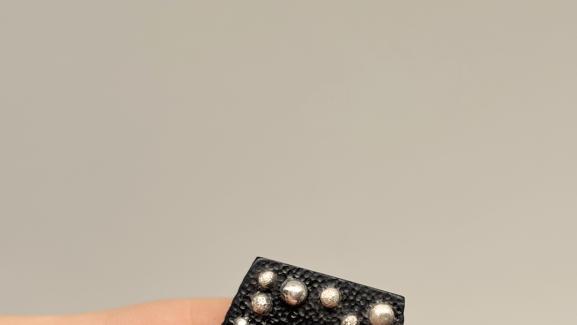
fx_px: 1163
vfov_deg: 15.6
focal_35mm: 76
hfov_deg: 27.9
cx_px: 289
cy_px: 318
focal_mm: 6
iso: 32
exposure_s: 1/109
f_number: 1.6
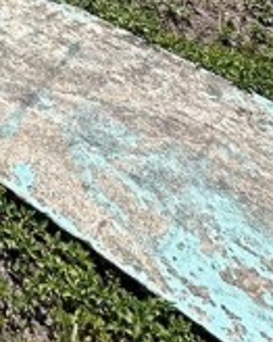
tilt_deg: -9.7
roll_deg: -4.0
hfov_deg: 18.3
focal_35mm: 64
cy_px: -282
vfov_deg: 20.4
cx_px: -231
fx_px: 647
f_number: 2.2
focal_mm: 2.22
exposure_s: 1/2353
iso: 50
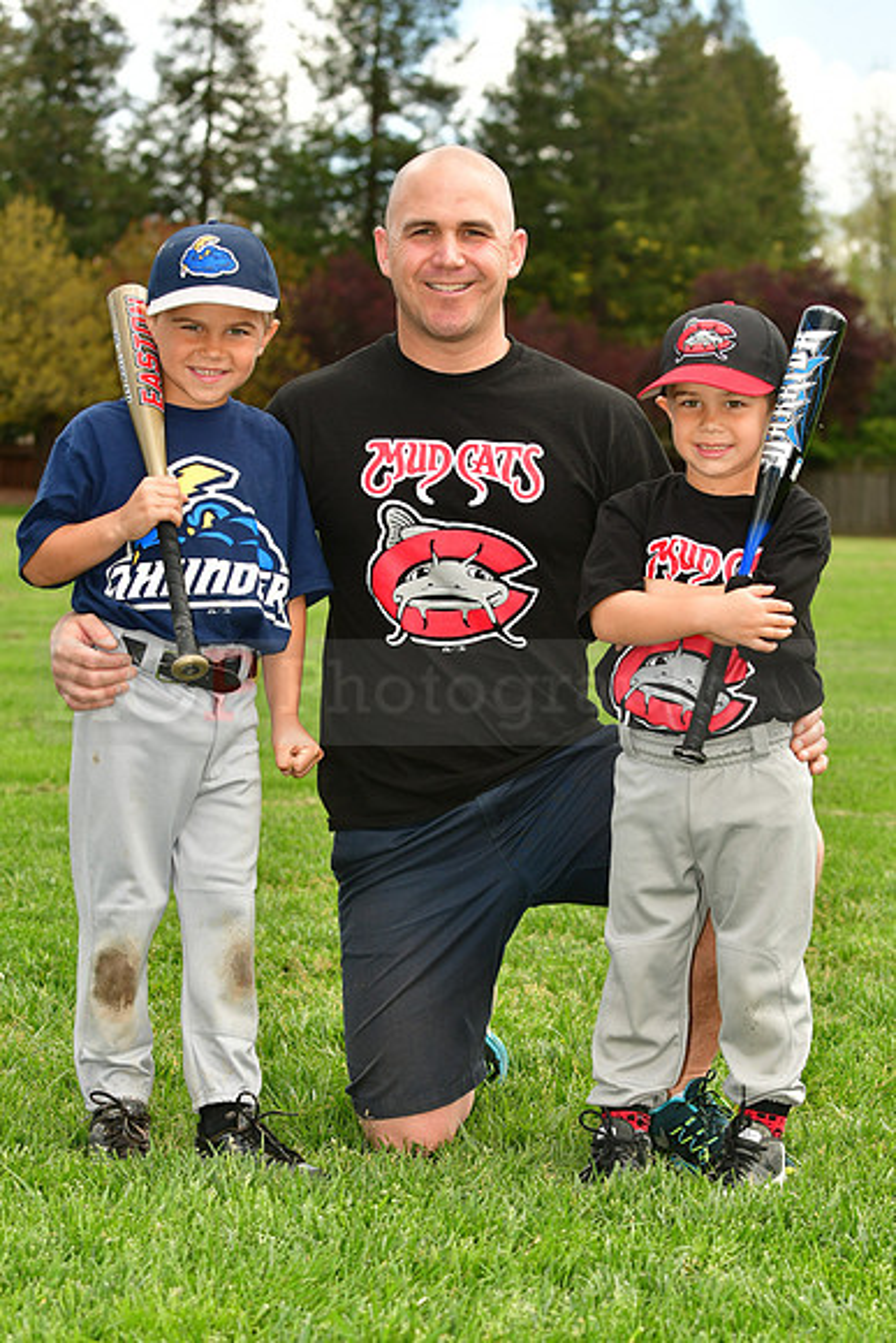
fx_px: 3917
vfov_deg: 19.5
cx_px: 448
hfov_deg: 13.0
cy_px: 672
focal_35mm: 105
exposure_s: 1/500
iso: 200
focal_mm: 70
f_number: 5
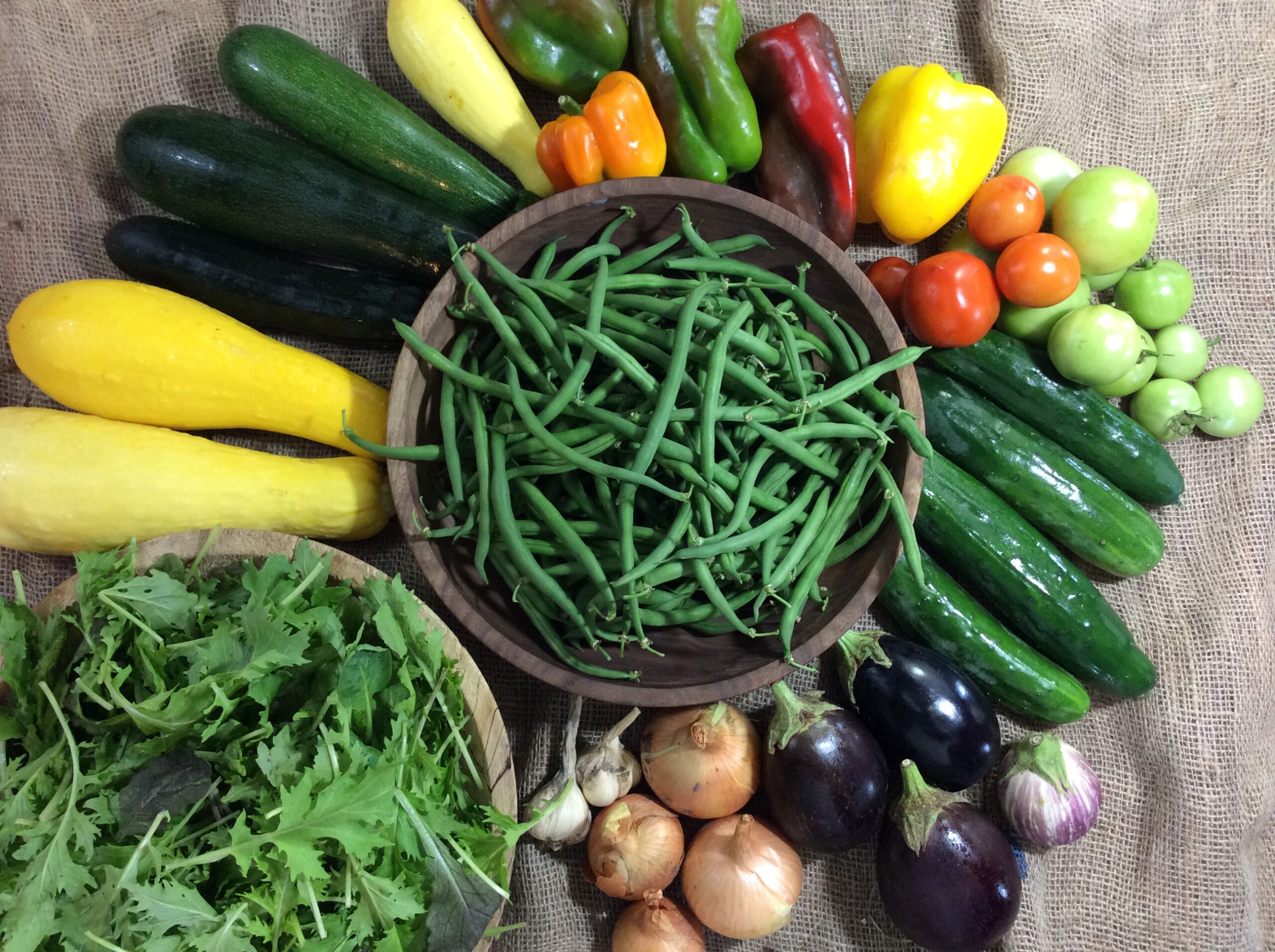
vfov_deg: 42.8
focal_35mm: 33
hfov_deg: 55.4
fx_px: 1214
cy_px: 476
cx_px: 638
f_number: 2.4
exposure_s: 1/24
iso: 100
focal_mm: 3.3
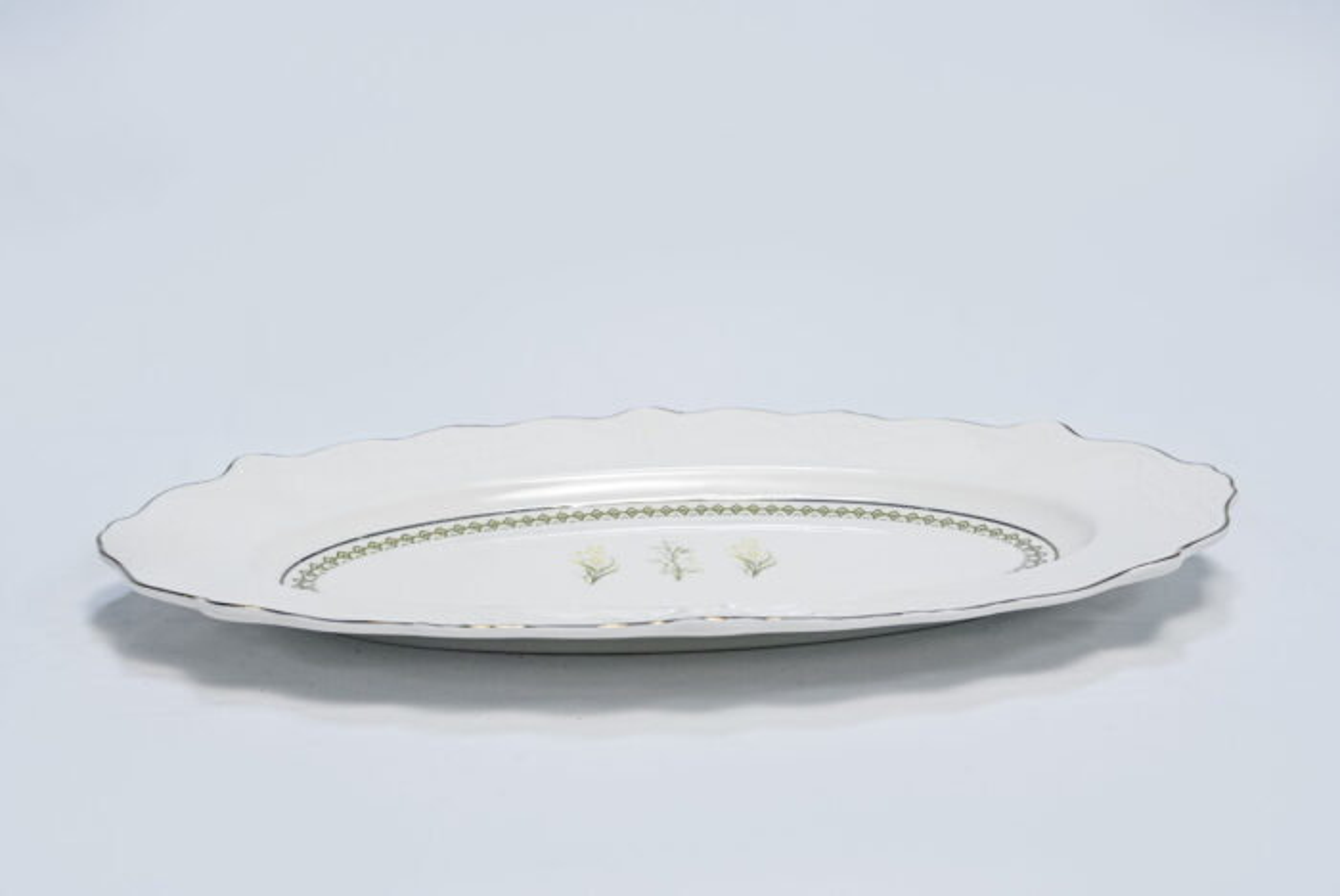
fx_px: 2608
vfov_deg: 19.5
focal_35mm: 70
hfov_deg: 28.8
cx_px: 670
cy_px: 448
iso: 6400
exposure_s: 1/160
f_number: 14
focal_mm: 70
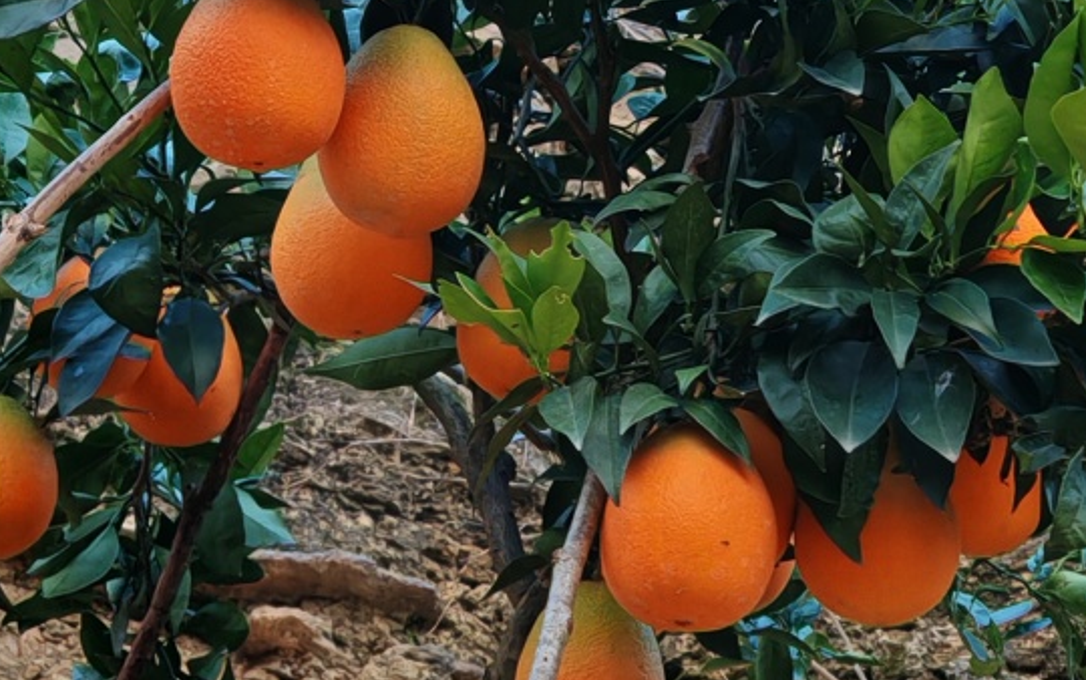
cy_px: 148
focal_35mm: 113
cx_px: 698
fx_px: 3346
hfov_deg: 18.4
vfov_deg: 11.6
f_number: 1.9
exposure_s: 1/50
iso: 80
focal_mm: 6.67
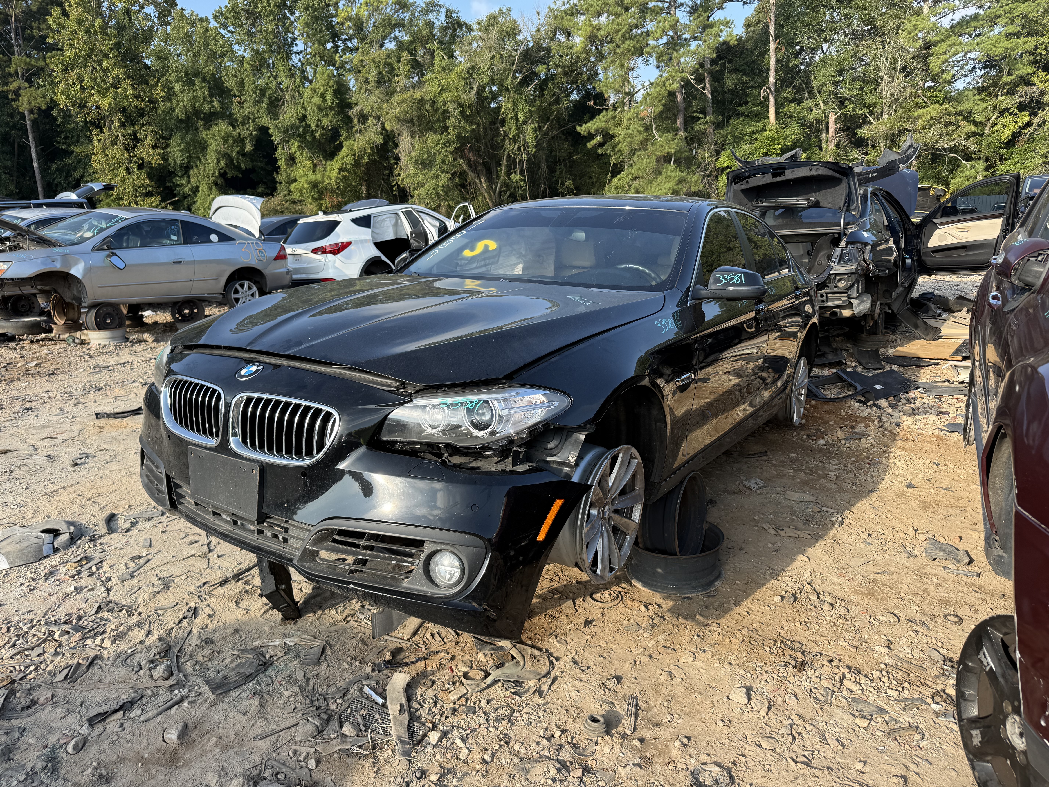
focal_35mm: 24
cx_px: 524
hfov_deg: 71.6
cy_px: 394
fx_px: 727
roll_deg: +3.9
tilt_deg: -11.2
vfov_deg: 56.8
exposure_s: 1/1410
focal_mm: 6.76
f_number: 1.78
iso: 80
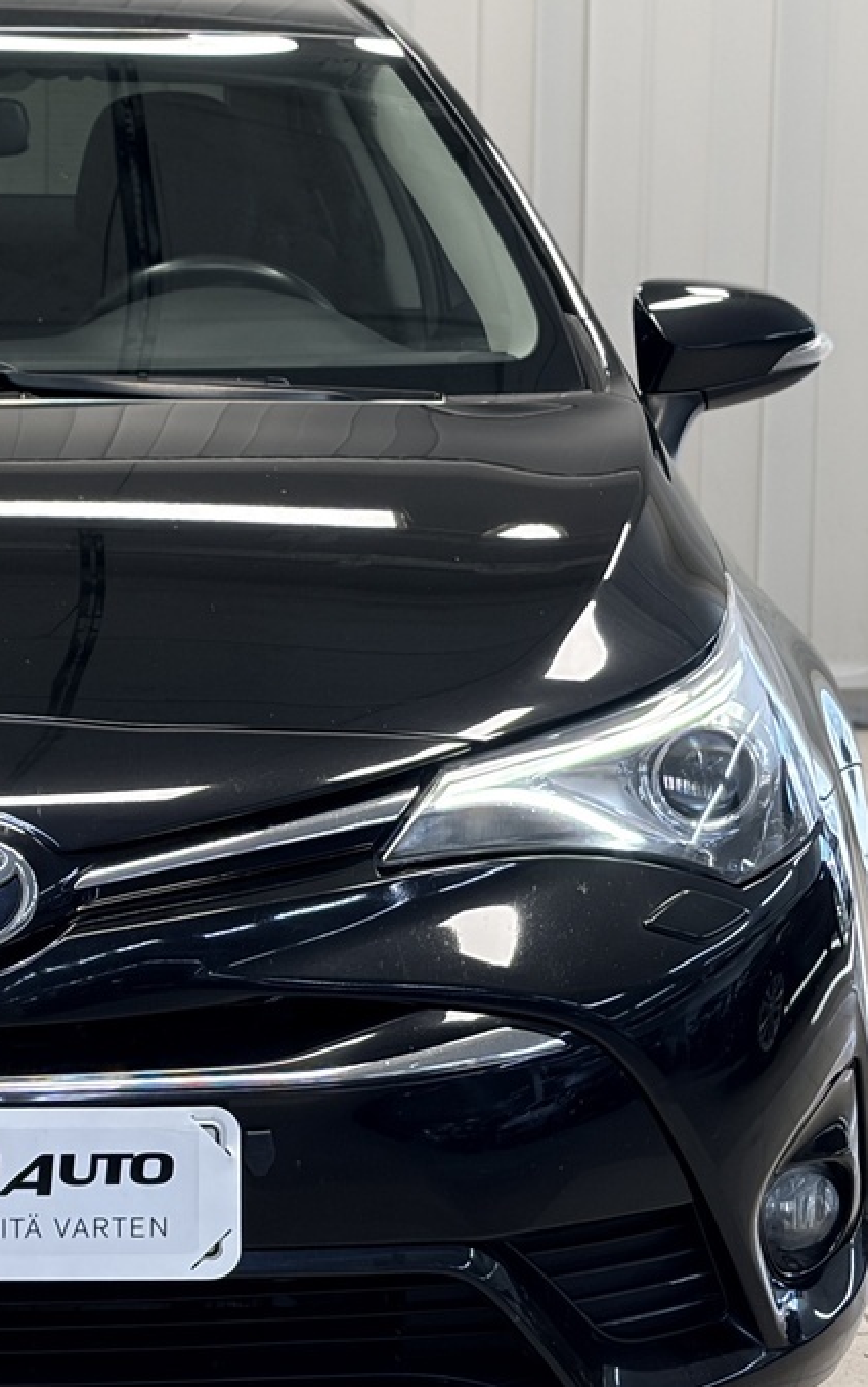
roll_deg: +0.6
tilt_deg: -11.6
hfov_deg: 11.1
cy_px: 841
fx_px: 4426
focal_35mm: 117
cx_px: -14
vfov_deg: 17.8
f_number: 1.6
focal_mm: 5.96
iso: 100
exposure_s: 1/98
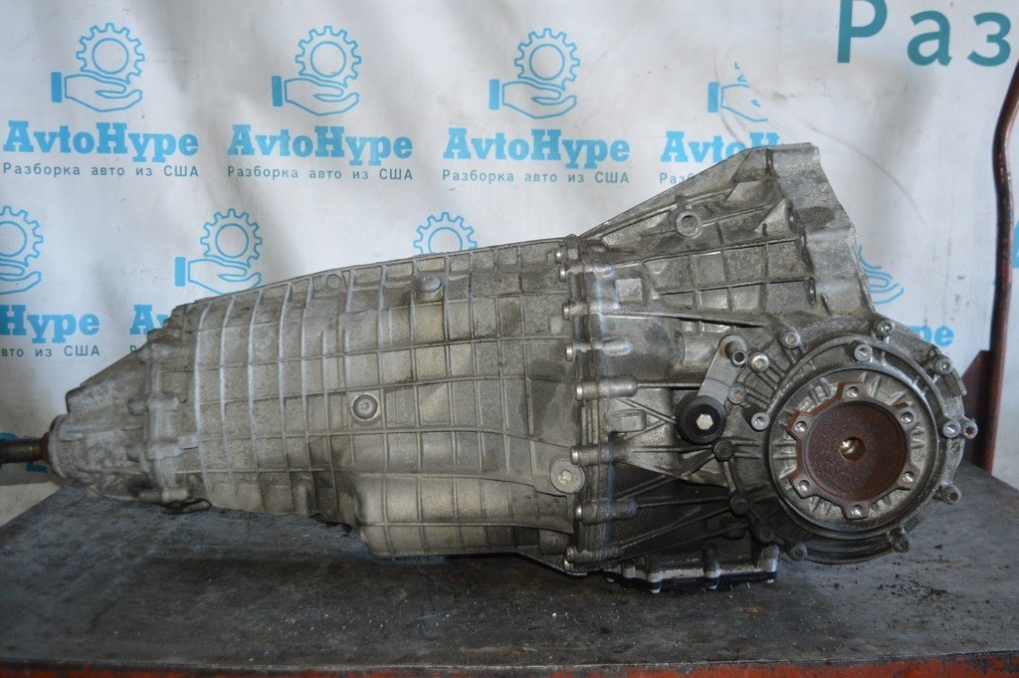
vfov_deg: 36.8
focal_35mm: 36
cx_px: 510
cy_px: 339
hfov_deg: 53.2
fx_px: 1018
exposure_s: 1/60
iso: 2000
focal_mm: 24
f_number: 4
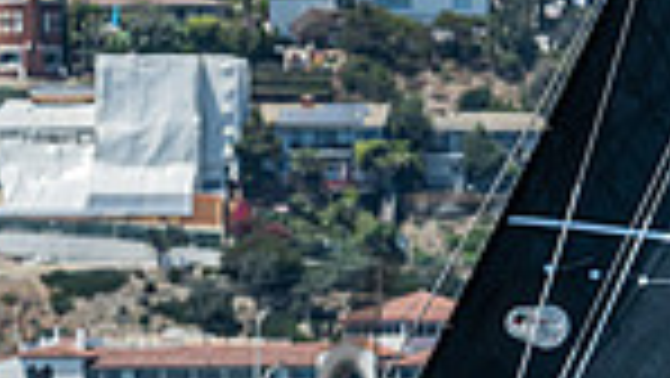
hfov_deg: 2.6
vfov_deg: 1.5
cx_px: 445
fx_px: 14540
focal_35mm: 818
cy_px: 763
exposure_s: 1/500
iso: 320
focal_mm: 200
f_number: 9
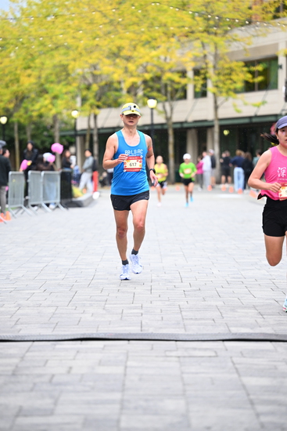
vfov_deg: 16.4
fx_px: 1494
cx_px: 144
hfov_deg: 11.0
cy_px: 216
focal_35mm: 125
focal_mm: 125
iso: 1250
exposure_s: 1/1250
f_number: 2.8
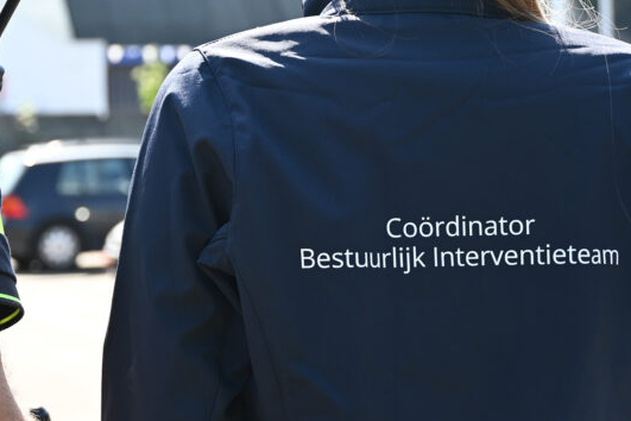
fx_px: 2068
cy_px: 182
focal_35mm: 118
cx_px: 246
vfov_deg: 11.6
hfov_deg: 17.3
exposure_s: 1/250
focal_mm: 60
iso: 220
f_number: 5
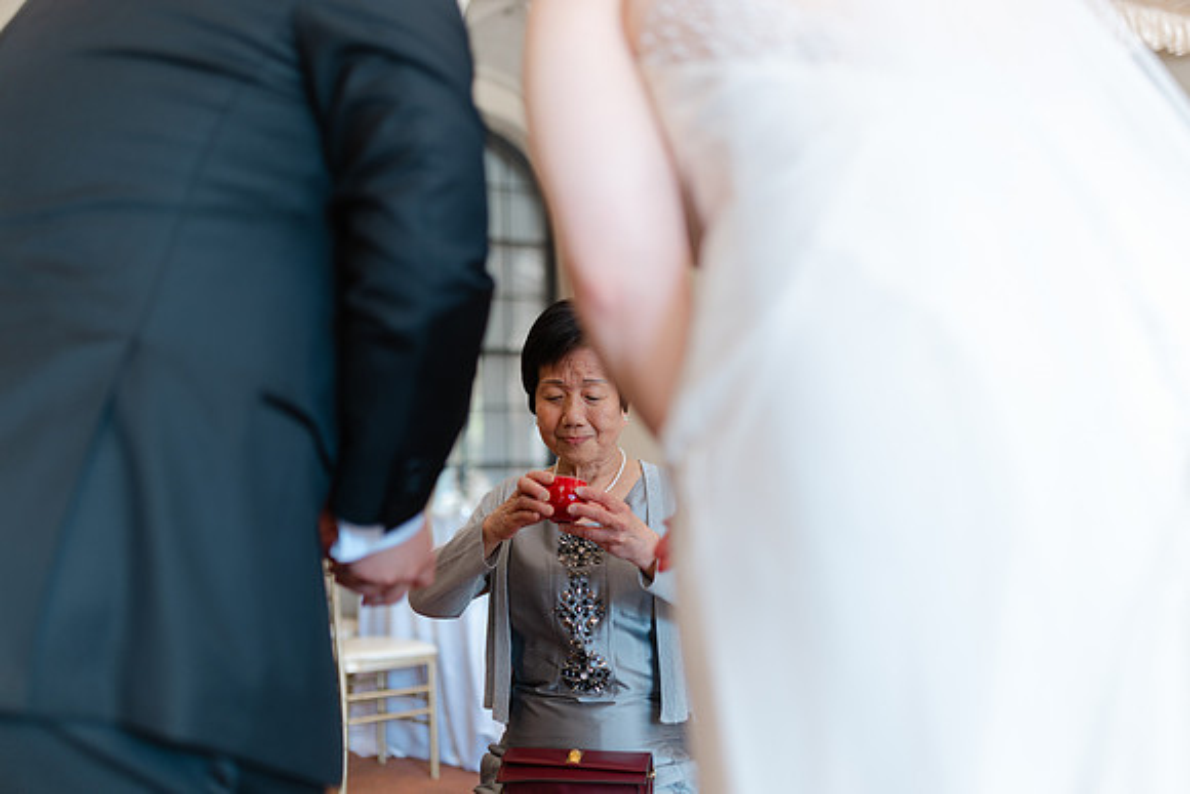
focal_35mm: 35
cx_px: 595
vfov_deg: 37.9
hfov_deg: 54.4
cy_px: 397
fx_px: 1157
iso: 200
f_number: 1.4
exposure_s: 1/125
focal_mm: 35
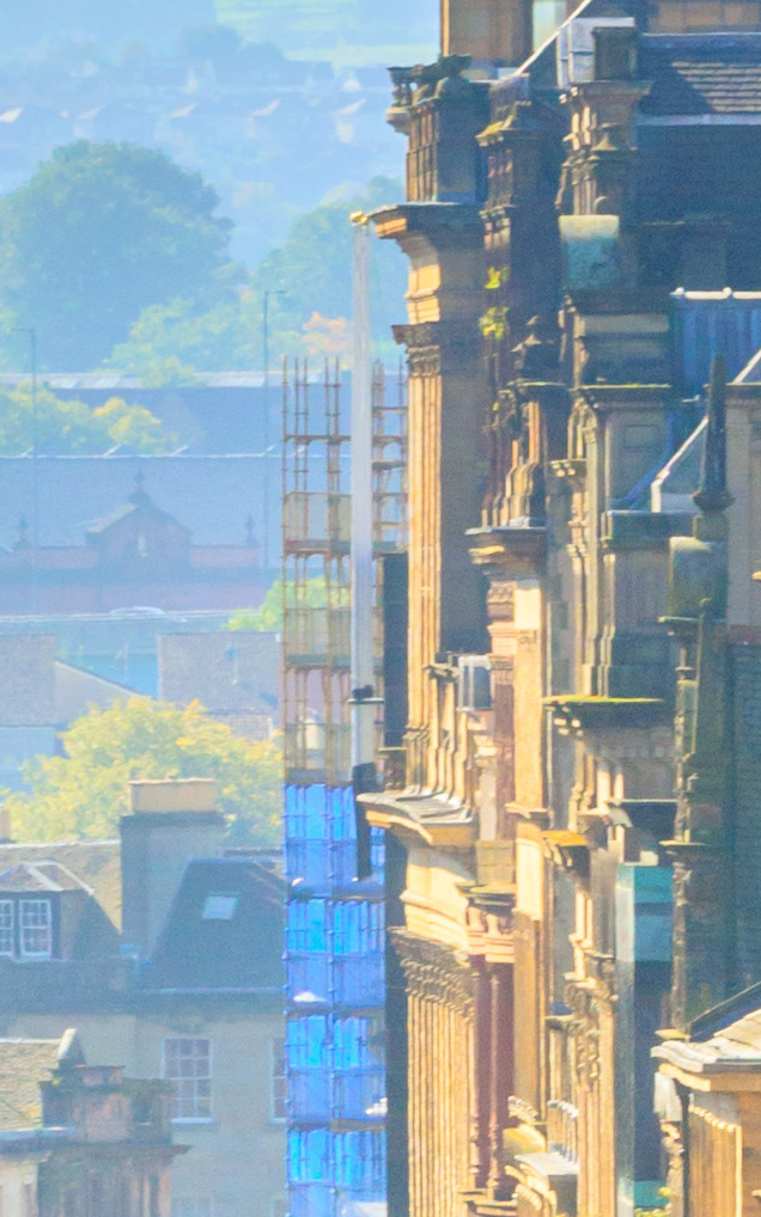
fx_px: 36711
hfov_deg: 1.2
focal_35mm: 1106
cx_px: -162
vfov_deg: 1.9
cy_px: 1384
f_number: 8
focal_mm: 150
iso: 400
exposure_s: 1/500
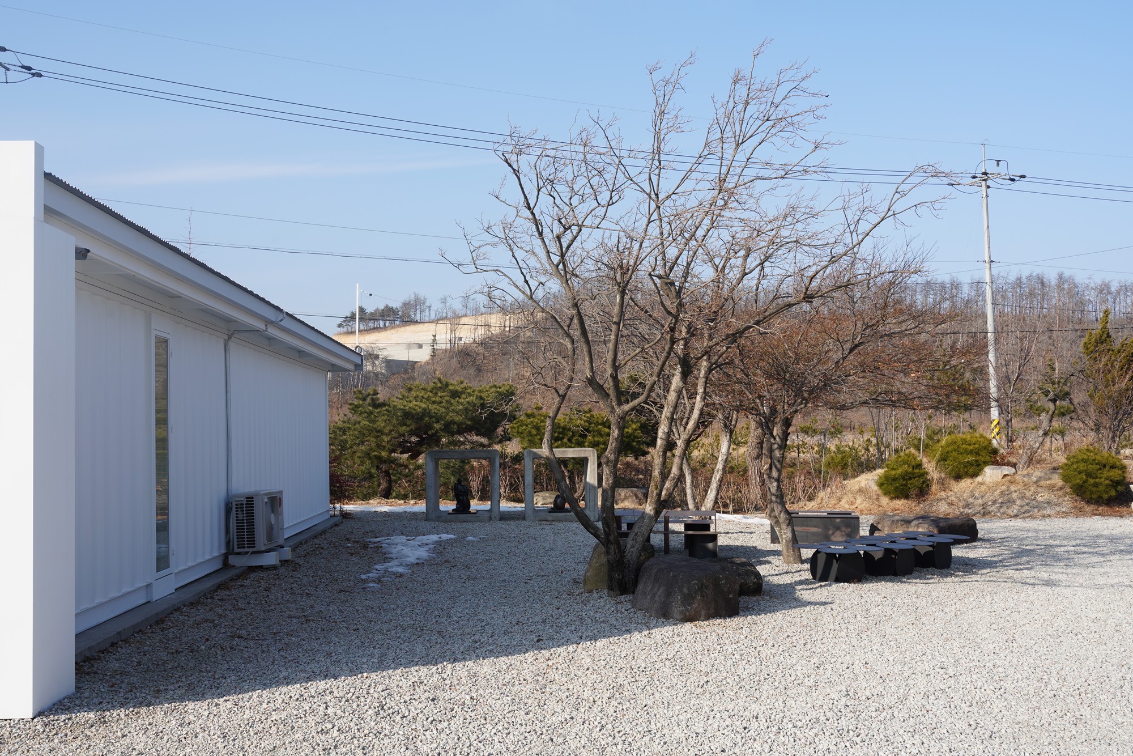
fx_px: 1039
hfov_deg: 57.2
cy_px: 378
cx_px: 566
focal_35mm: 33
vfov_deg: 40.0
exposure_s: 1/100
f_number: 11
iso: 100
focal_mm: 33
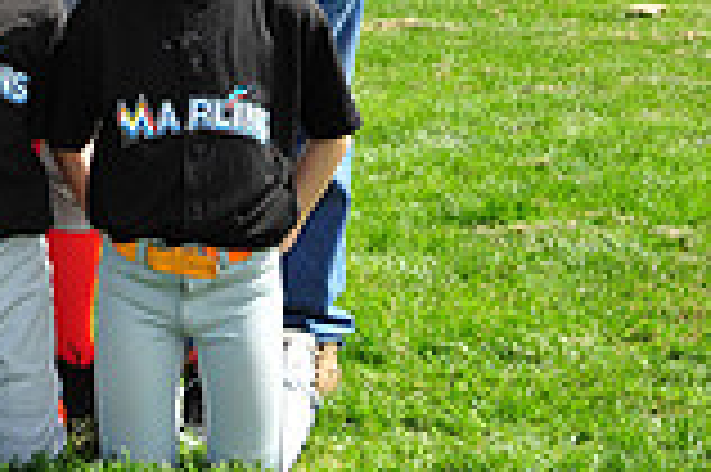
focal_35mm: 183
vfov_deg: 7.4
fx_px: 3610
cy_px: -144
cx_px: -558
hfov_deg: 10.6
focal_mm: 50
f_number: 6.3
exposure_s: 1/640
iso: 250
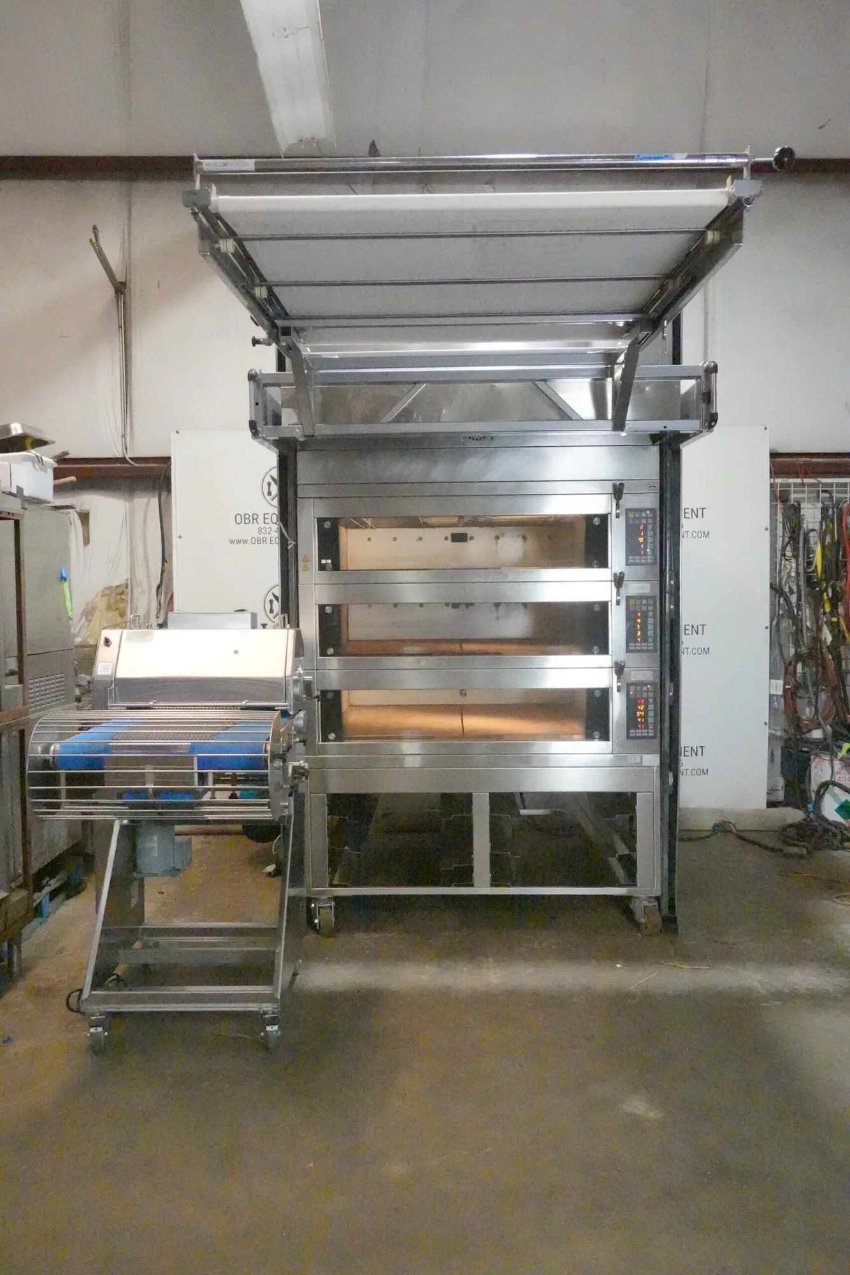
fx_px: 1062
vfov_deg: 61.9
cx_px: 425
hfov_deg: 43.6
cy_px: 638
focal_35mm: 30
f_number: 3.2
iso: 12800
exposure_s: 1/800
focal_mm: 11.06
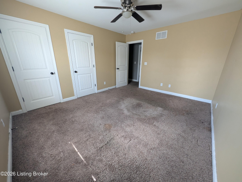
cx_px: 121
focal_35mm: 12
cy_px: 91
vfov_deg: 94.6
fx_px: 84
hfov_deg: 110.5
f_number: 1.7
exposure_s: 1/75.6
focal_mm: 2.02
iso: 122
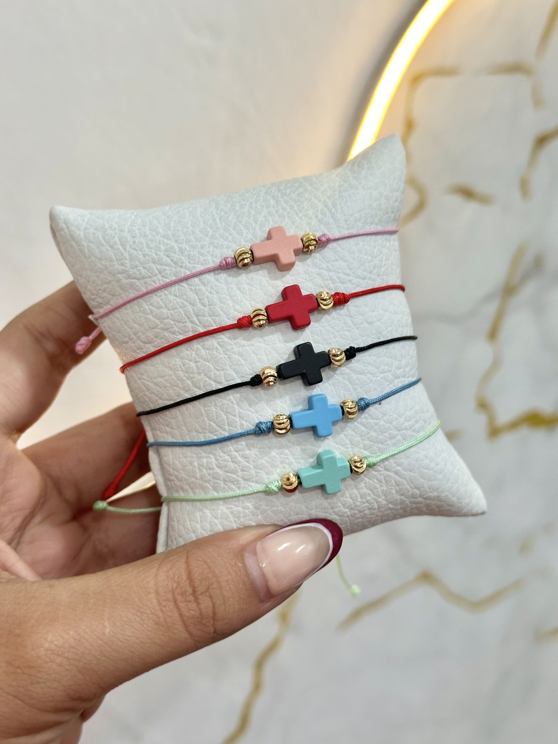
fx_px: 1032
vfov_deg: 39.7
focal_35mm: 48
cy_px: 372
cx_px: 279
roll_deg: -1.6
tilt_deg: -17.6
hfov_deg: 30.3
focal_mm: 6.86
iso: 125
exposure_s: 1/60
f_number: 1.78
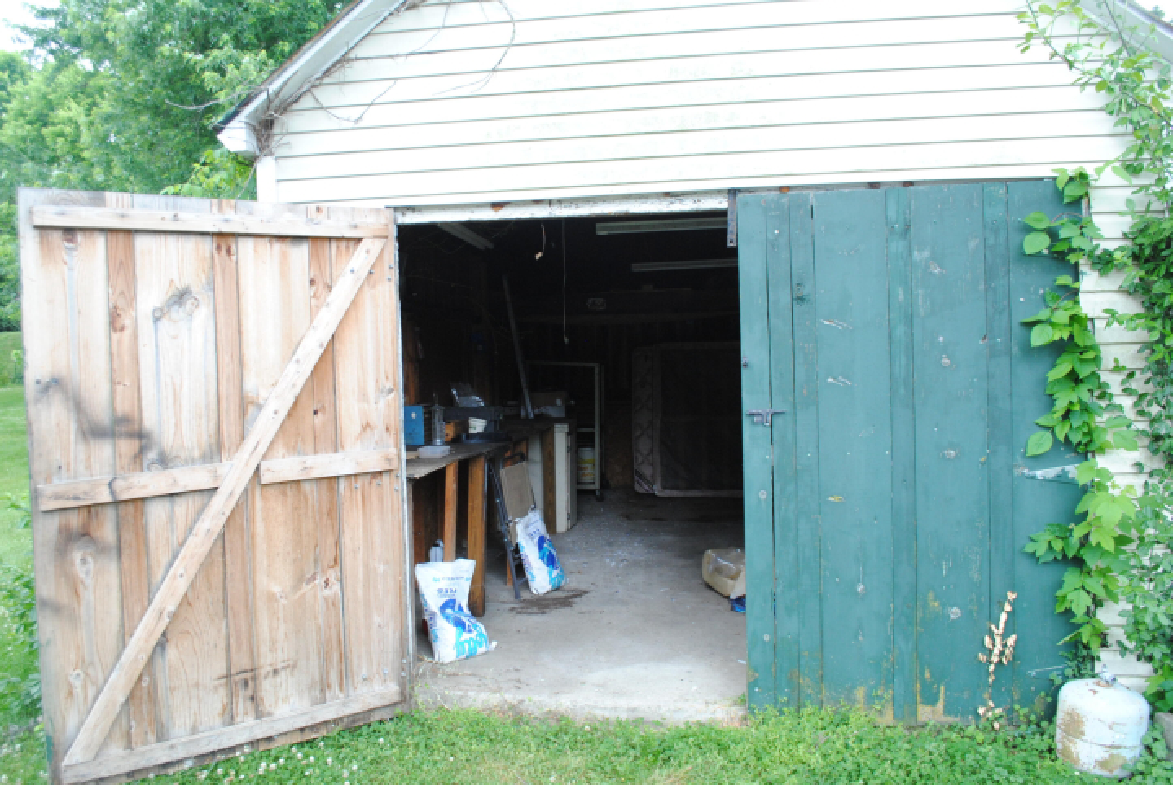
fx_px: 913
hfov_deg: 65.4
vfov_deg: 46.5
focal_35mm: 28
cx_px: 576
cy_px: 389
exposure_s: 1/125
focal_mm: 18
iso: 400
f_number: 5.6
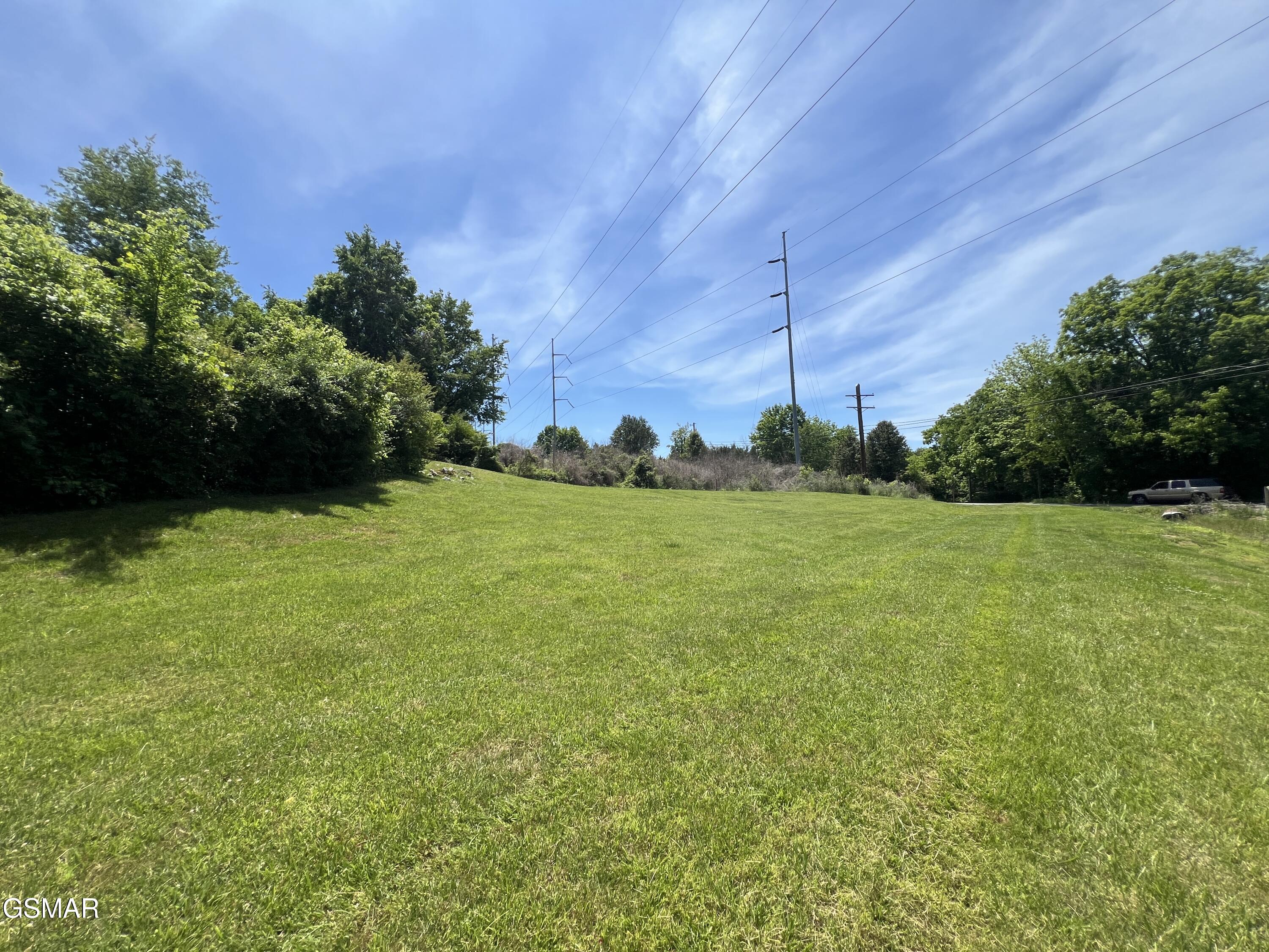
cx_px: 634
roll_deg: +2.0
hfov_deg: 106.2
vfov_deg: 89.9
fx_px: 477
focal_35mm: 13
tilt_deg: +4.1
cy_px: 476
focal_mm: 1.57
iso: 32
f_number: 1.8
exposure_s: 1/1597
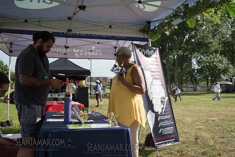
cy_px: 78
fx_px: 261
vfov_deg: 33.4
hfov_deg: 48.4
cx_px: 118
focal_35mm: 40
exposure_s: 1/2000
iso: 200
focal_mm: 40
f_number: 4
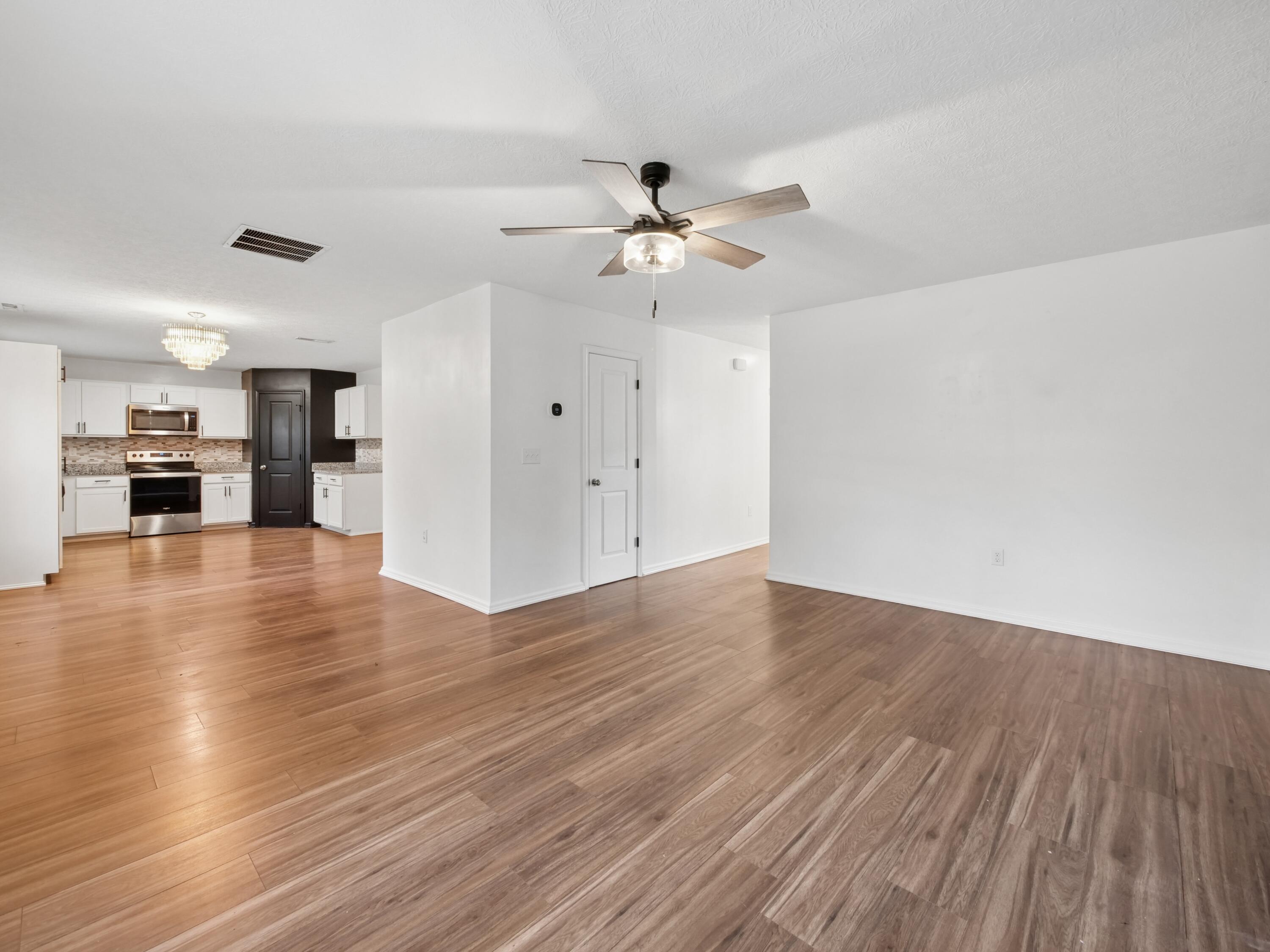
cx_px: 635
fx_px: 514
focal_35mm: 14
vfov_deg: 85.7
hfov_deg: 102.1
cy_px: 476
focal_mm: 7
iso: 640
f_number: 7.1
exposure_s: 1/13
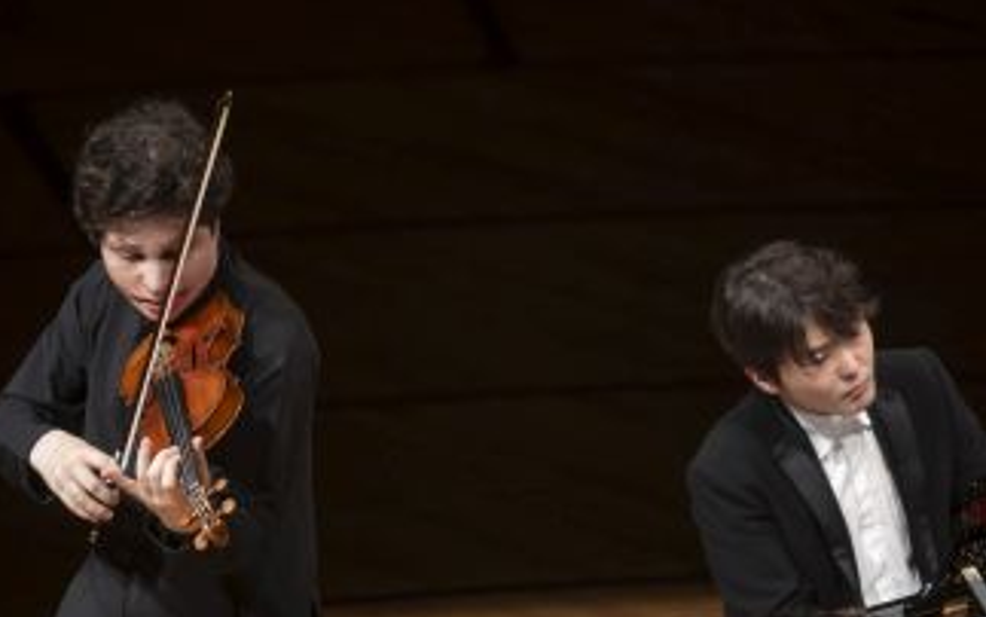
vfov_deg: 3.5
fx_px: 10159
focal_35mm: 378
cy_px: 348
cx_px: 525
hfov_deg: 5.6
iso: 2500
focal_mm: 300
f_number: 4
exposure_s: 1/160
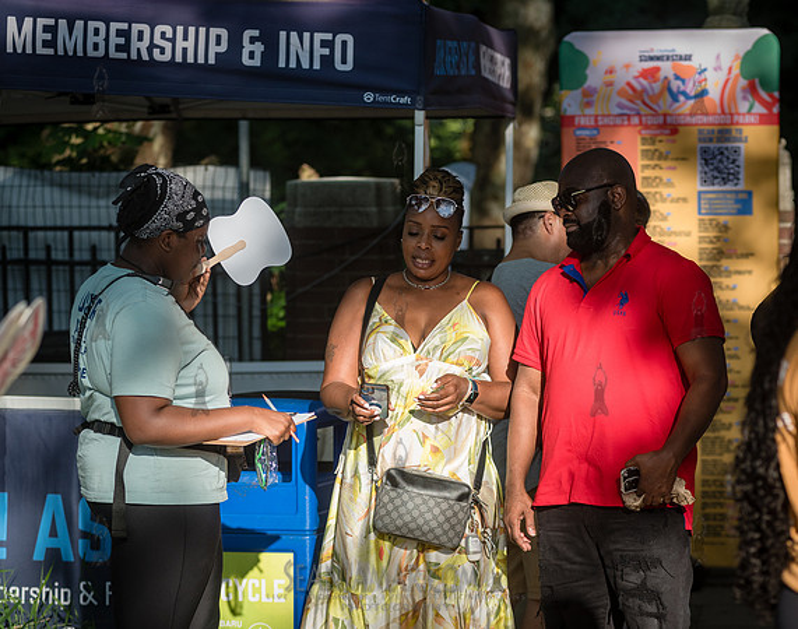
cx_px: 438
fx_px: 3391
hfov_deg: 13.4
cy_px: 336
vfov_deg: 10.6
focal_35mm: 144
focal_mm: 120
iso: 500
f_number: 4
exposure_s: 1/2000
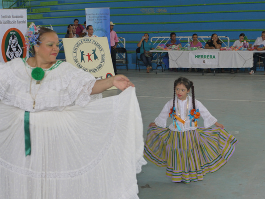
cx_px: 132
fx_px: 436
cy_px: 106
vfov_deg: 25.7
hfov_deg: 33.8
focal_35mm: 57
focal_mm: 26
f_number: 5
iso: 250
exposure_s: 1/30
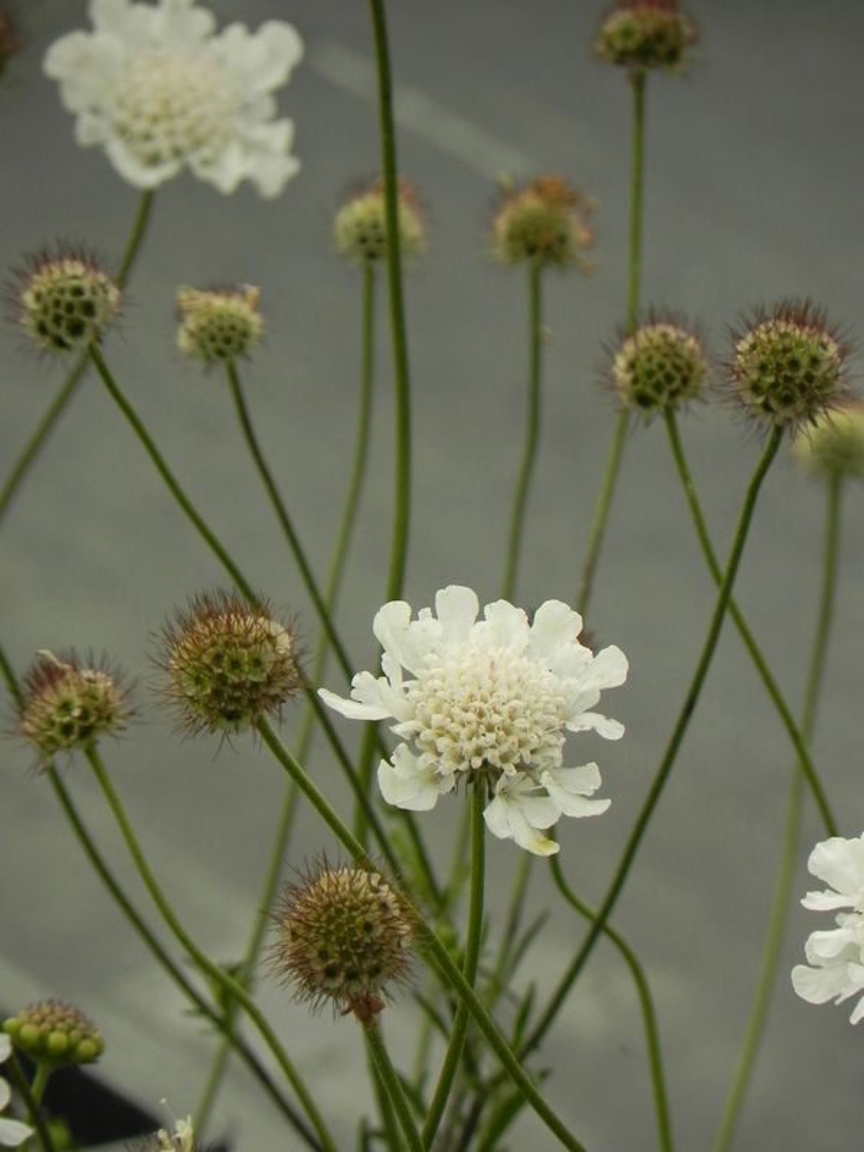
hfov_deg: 2.7
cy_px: 576
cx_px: 432
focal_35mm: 550
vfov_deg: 3.6
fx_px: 18304
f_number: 5
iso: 160
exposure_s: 1/640
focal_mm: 97.8
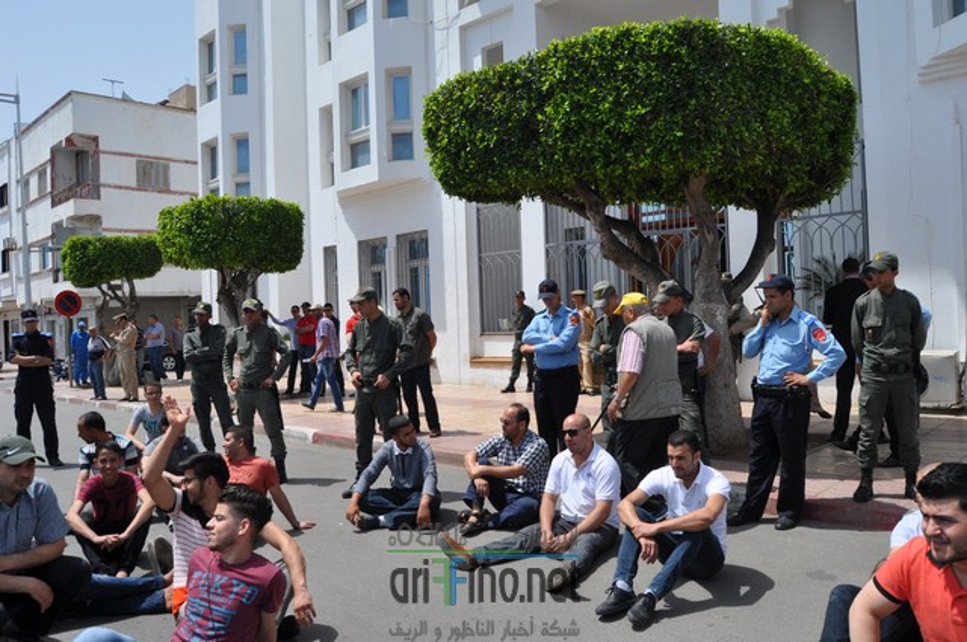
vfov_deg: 47.8
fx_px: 724
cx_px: 484
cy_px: 321
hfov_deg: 67.4
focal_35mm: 27
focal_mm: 18
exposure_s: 1/400
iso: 200
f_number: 10
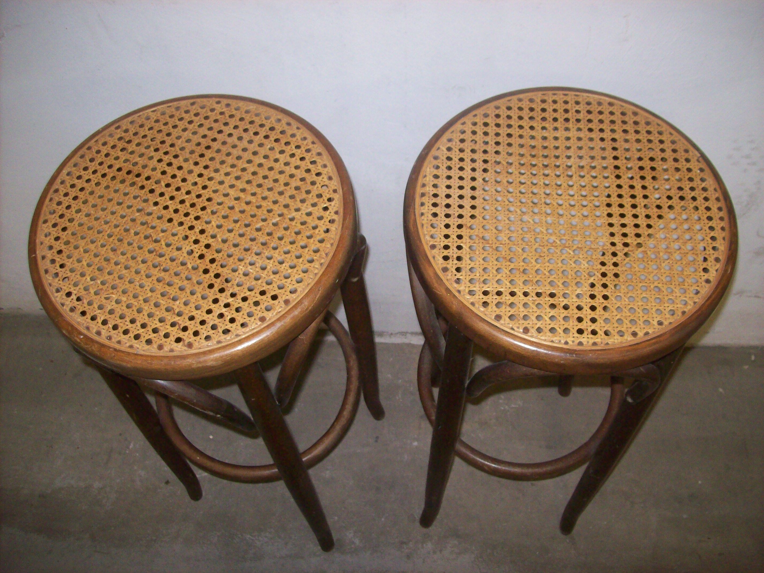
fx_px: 794
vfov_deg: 39.6
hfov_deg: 51.4
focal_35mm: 36
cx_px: 382
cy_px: 286
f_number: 2.7
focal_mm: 6
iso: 200
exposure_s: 1/64
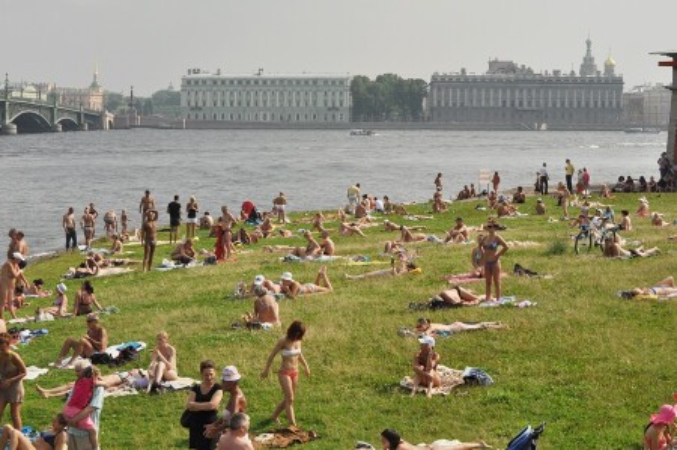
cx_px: 338
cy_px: 225
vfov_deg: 16.5
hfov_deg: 24.6
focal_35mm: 82
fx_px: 1550
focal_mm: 55
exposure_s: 1/500
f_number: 11
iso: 200
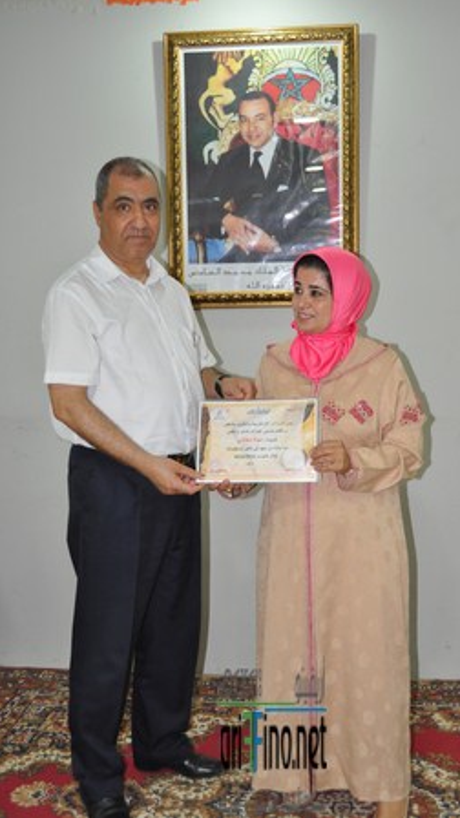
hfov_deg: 29.0
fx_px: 889
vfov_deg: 49.4
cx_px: 271
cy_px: 409
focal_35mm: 41
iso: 800
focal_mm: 26
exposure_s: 1/60
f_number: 4
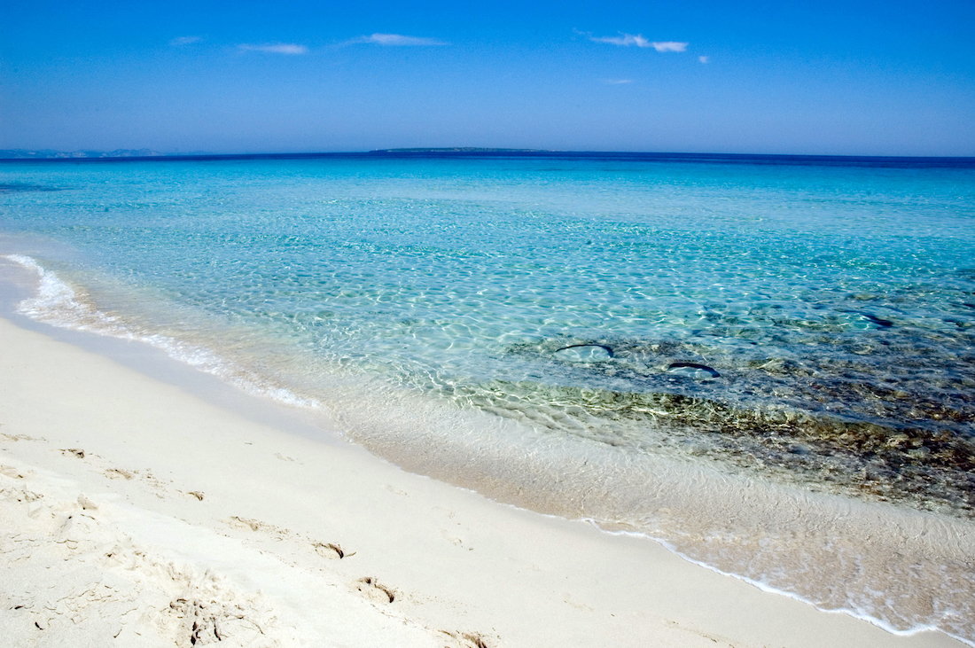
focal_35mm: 27
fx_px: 730
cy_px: 324
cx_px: 488
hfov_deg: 67.4
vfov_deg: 47.8
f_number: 20
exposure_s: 1/160
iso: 200
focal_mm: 18
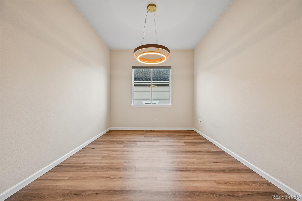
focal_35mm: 14
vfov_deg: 81.2
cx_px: 151
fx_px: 117
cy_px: 100
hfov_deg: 104.3
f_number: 8
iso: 140
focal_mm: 14
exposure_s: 1/15
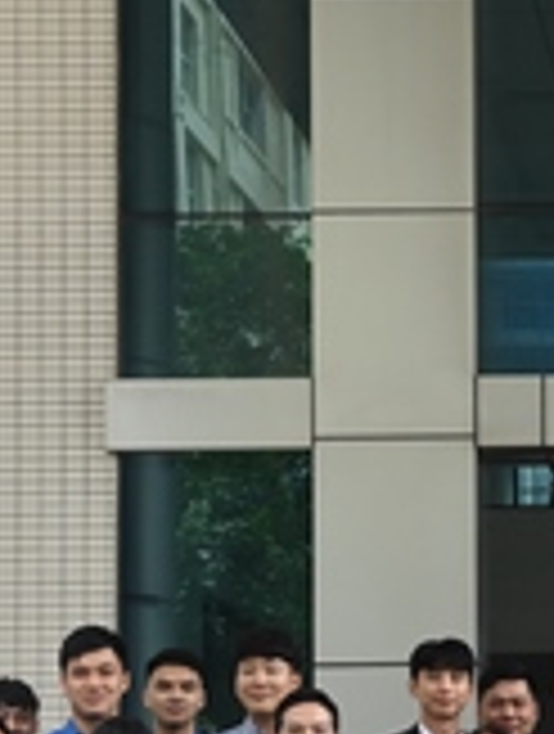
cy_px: 682
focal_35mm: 134
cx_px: 752
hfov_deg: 10.8
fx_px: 2848
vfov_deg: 14.5
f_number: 8
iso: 1000
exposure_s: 1/250
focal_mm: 38
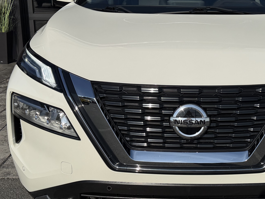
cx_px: 184
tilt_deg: -13.8
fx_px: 406
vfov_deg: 27.5
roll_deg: -0.6
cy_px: 90
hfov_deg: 35.7
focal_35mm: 53
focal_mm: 6.76
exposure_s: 1/17544
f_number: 1.78
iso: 100
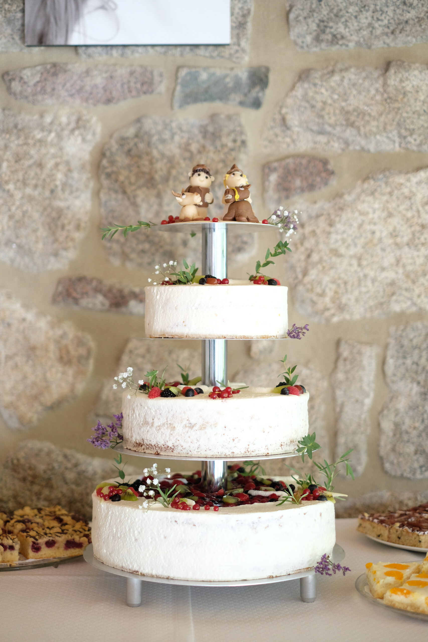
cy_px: 321
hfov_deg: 25.5
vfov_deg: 37.5
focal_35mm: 53
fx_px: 945
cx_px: 214
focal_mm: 35
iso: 1000
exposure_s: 1/1000
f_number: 1.4
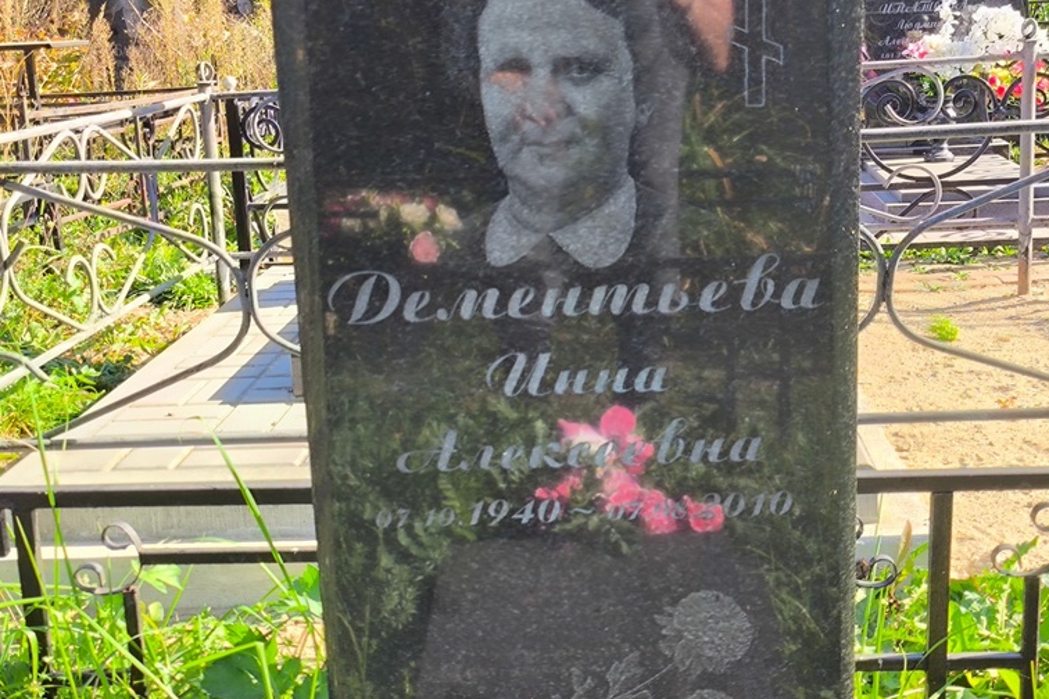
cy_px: 406
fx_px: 1603
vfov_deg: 24.6
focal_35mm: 55
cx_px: 550
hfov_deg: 36.2
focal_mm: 4.71
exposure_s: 1/328
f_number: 1.7
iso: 50
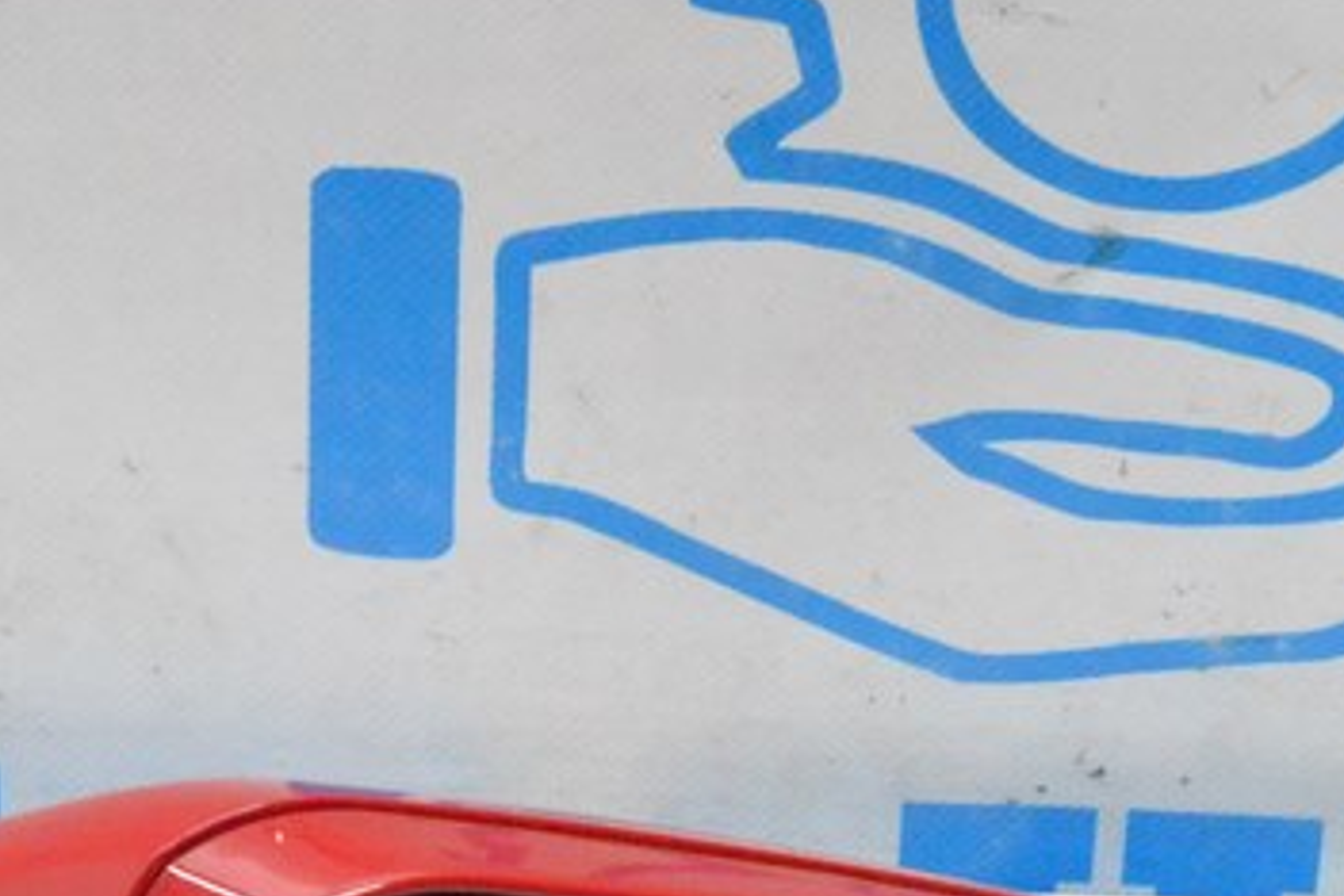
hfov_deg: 11.7
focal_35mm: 175
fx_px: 6533
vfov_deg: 7.8
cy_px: 1131
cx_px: 302
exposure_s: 1/125
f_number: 11
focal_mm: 40
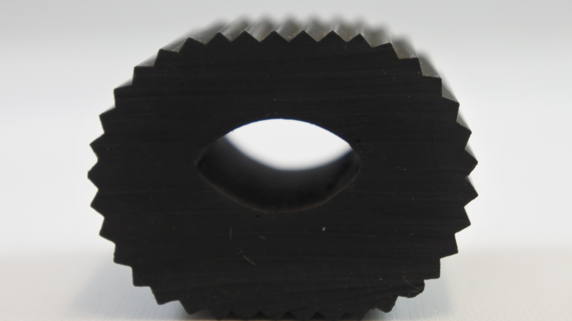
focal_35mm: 85
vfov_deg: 14.2
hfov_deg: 25.0
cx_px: 286
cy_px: 173
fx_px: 1289
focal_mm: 30
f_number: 5.6
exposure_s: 1/100
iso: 800
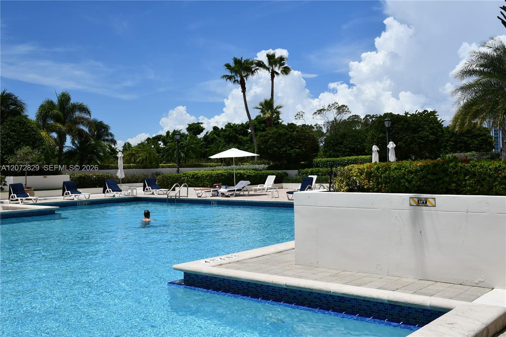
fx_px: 520
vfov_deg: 35.9
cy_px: 168
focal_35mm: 37
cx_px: 253
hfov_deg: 51.9
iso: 100
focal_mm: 25
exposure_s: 1/400
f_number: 10
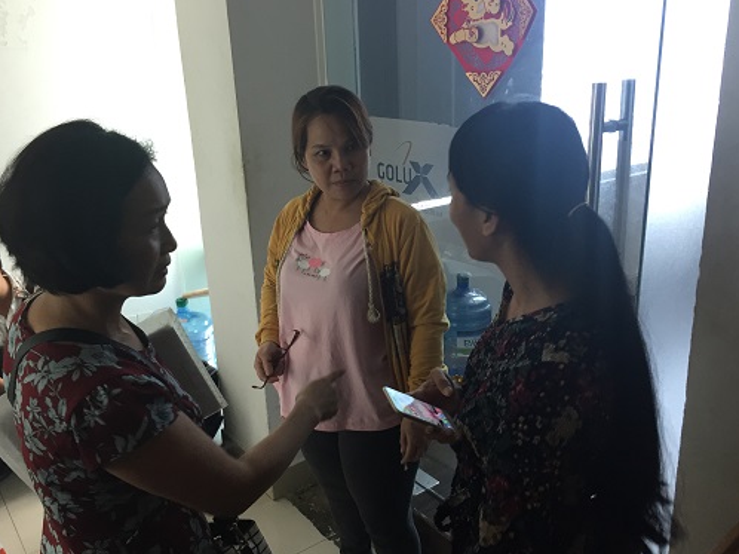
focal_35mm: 32
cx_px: 372
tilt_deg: -19.2
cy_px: 281
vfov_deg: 44.1
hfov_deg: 56.8
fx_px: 683
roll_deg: +0.5
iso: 100
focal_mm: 4.15
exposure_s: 1/33
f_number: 2.2
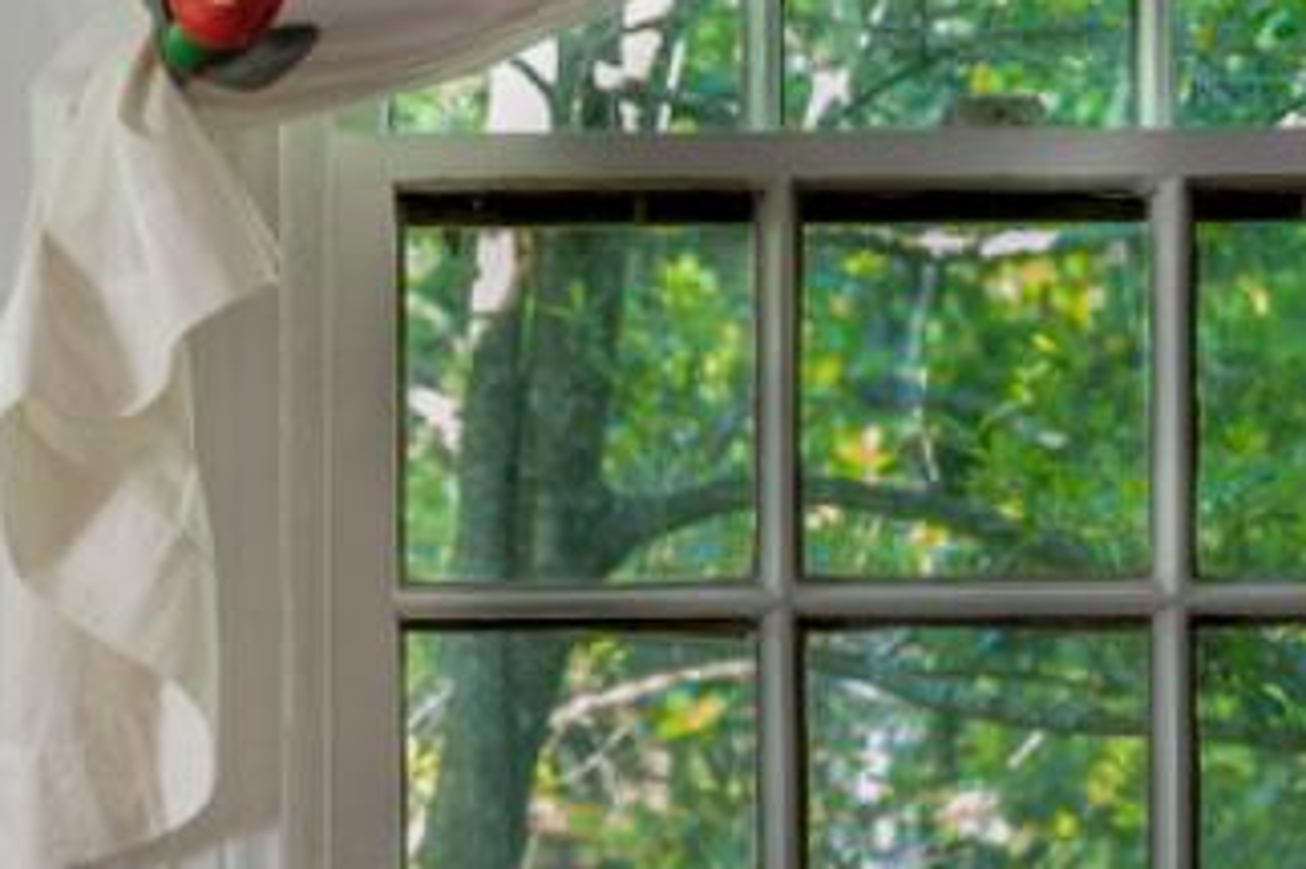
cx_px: -336
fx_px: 8049
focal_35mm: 222
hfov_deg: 9.1
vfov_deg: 6.2
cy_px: 911
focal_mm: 35
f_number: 2.8
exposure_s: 1/125
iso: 800
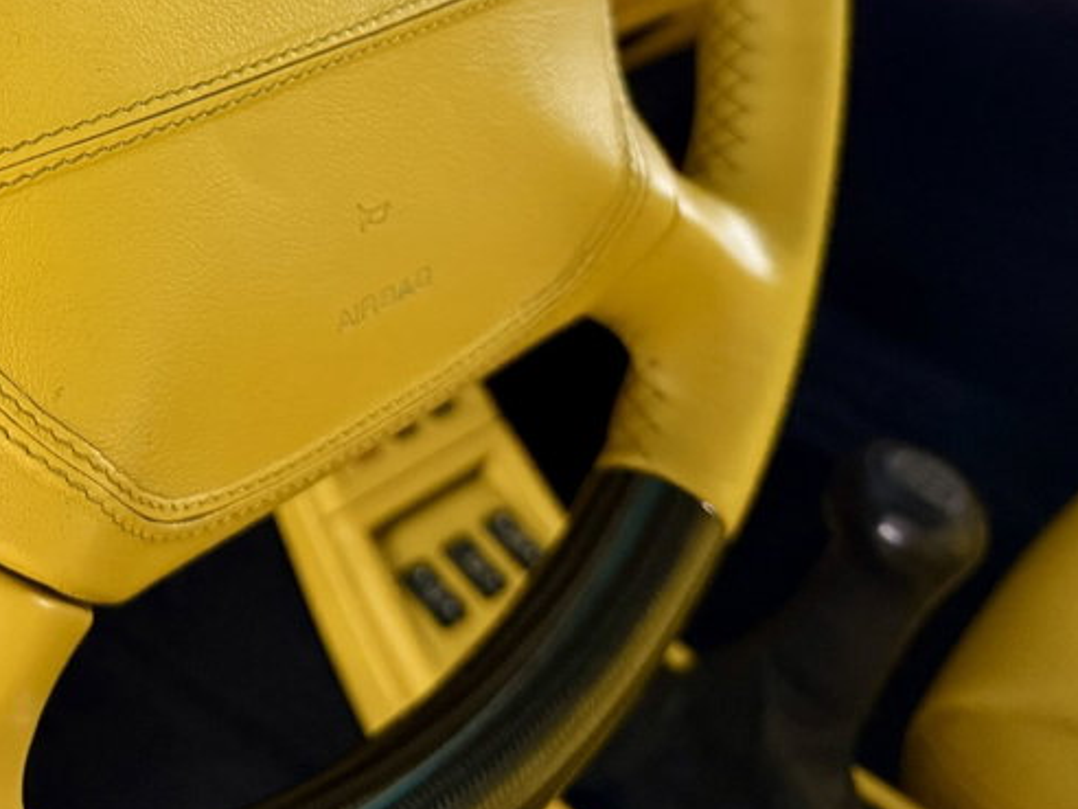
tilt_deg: -19.1
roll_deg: -2.0
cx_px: 83
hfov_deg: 35.6
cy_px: 13
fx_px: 1557
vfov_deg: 27.5
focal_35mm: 50
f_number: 1.78
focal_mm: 6.76
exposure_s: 1/33
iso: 640
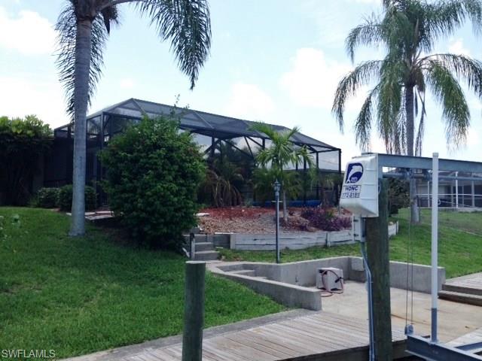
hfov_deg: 55.4
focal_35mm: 33
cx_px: 241
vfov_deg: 42.9
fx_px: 459
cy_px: 180
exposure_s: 1/1642
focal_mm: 4.12
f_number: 2.4
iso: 100
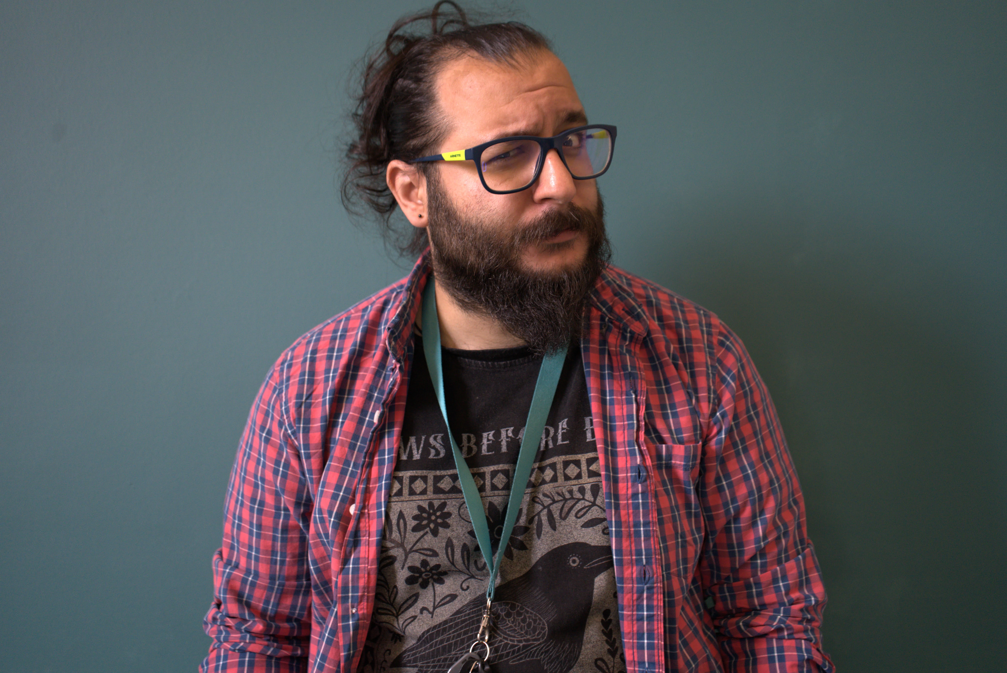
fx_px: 924
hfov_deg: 57.2
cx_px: 504
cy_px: 336
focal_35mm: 33
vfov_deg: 40.0
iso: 1600
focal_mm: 33
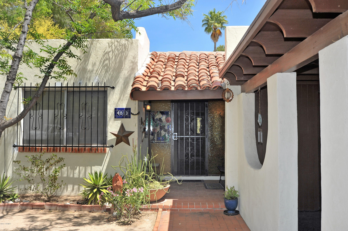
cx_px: 174
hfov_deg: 54.5
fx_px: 338
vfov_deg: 37.8
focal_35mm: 35
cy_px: 116
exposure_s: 1/320
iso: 320
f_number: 10
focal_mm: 35
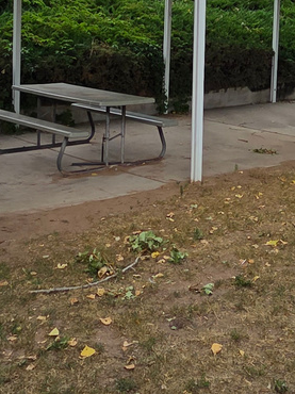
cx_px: 194
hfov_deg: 26.9
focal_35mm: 54
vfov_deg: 34.0
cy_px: 55
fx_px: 614
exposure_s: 1/1176
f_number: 2.2
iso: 50
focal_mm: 2.2
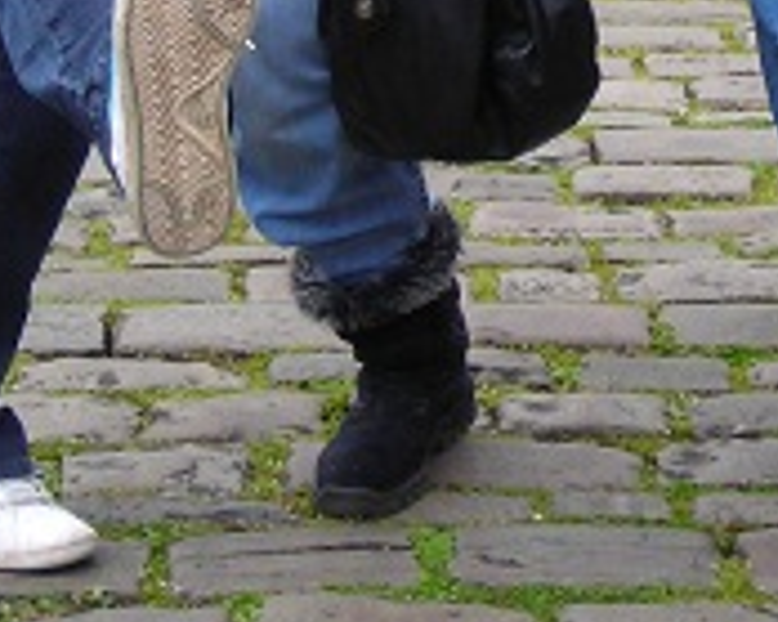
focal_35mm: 217
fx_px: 4994
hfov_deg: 8.8
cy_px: -354
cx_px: 867
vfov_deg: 7.0
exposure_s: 1/172
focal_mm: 9.1
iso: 50
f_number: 3.6
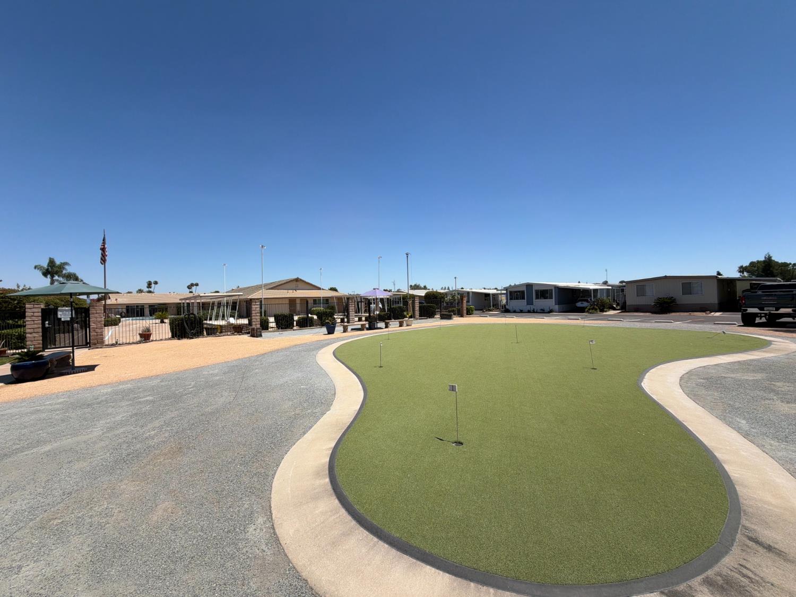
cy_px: 298
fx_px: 322
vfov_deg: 85.7
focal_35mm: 14
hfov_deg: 102.1
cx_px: 398
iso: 25
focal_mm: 2.22
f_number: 2.2
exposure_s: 1/1285
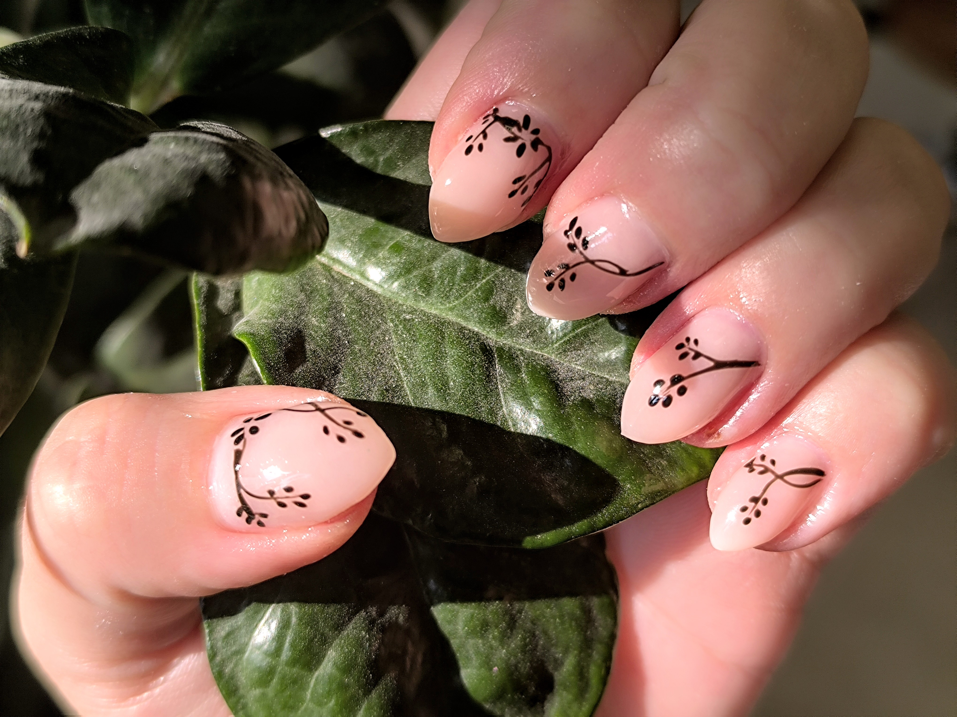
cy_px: 358
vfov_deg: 31.5
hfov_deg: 41.2
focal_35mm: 46
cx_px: 478
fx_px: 1272
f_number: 1.65
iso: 50
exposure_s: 1/328
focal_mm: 6.14
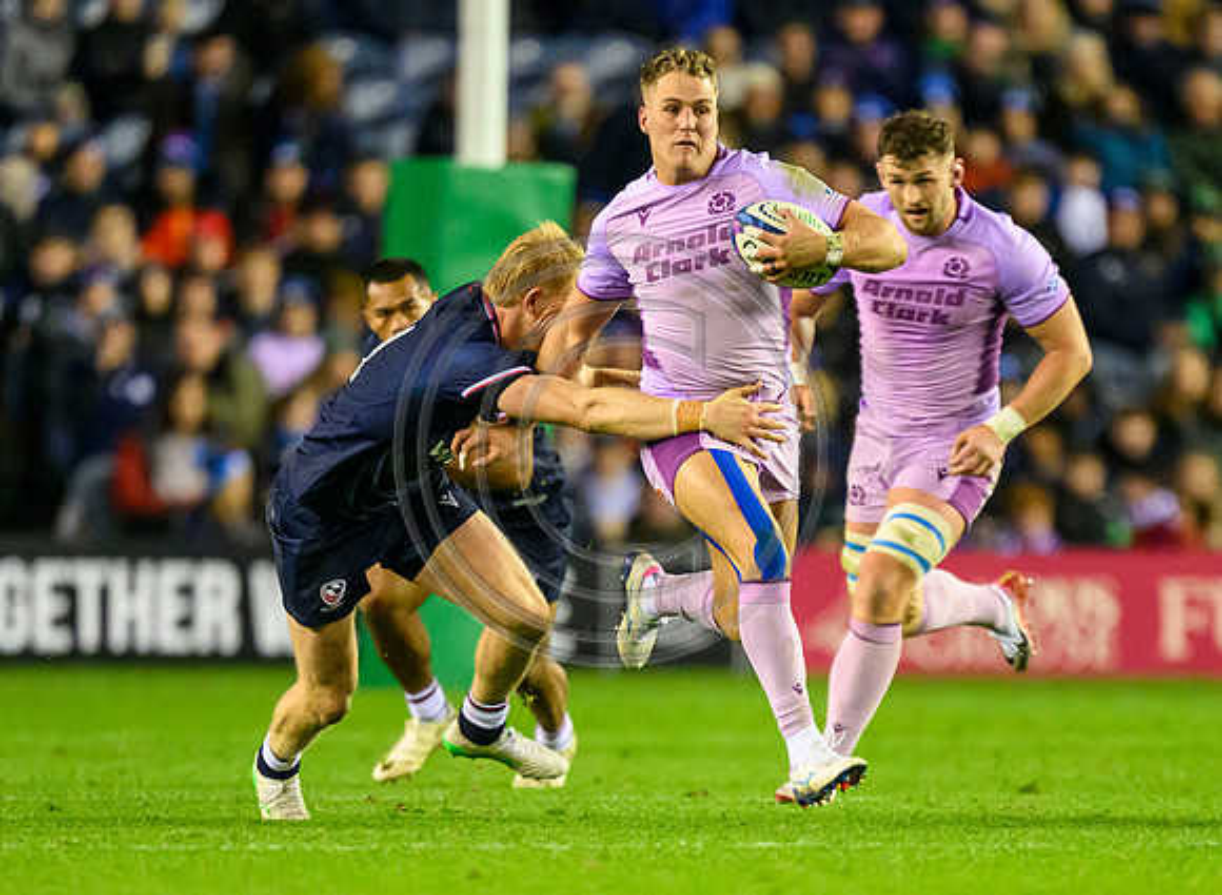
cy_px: 694
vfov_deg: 1.5
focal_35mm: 953
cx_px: 635
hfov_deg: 2.1
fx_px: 33376
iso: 10000
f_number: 4
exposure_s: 1/1000
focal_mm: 560
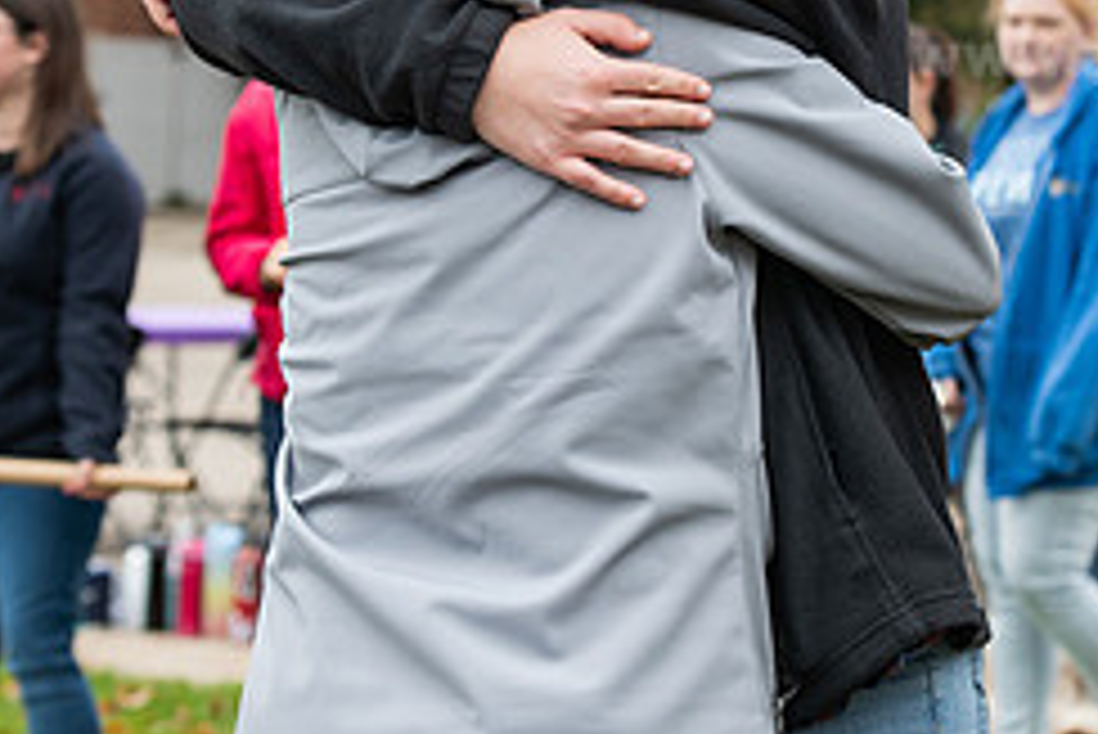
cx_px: 706
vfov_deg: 7.7
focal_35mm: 178
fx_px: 5432
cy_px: 151
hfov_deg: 11.5
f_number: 5
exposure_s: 1/320
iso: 400
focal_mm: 75
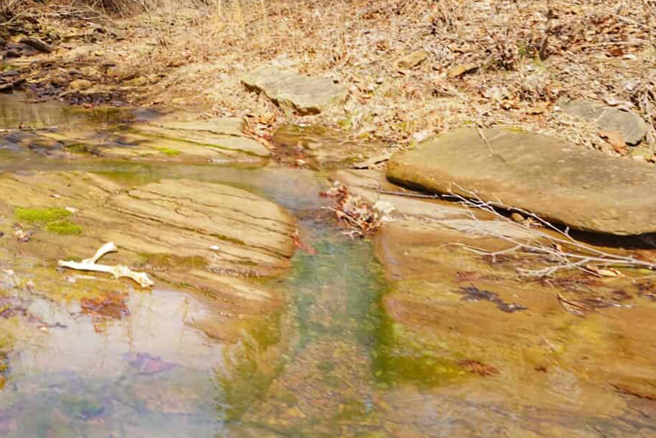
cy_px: -25
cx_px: -55
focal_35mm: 39
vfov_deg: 31.0
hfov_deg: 40.6
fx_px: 711
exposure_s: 1/125
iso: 100
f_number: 6.3
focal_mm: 14
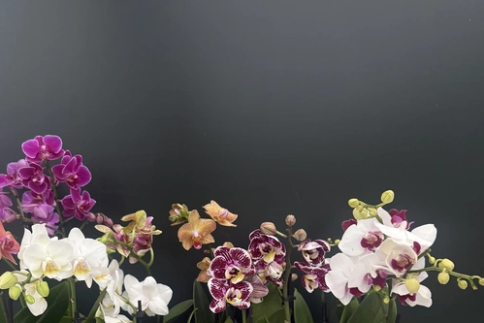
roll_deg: -0.6
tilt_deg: -9.9
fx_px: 538
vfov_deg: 32.1
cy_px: 277
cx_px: 199
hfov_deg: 48.2
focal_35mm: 40
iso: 200
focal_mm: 6.76
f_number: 1.78
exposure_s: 1/111
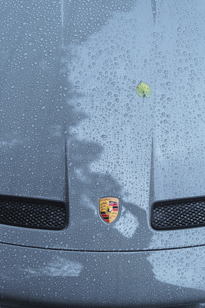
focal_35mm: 50
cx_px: 102
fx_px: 427
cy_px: 154
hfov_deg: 27.0
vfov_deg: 39.6
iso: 1250
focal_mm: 50
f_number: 1.8
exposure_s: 1/60
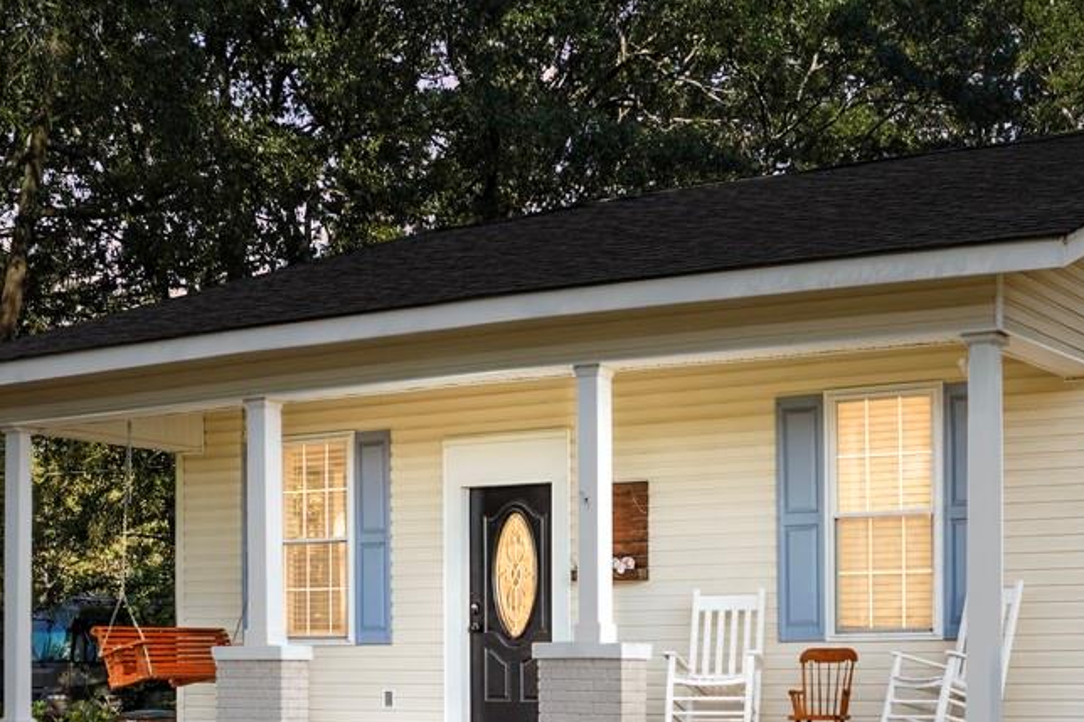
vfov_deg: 22.8
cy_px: 502
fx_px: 1776
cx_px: 579
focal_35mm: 59
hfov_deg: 33.9
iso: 125
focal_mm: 19
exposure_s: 1/60
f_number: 11
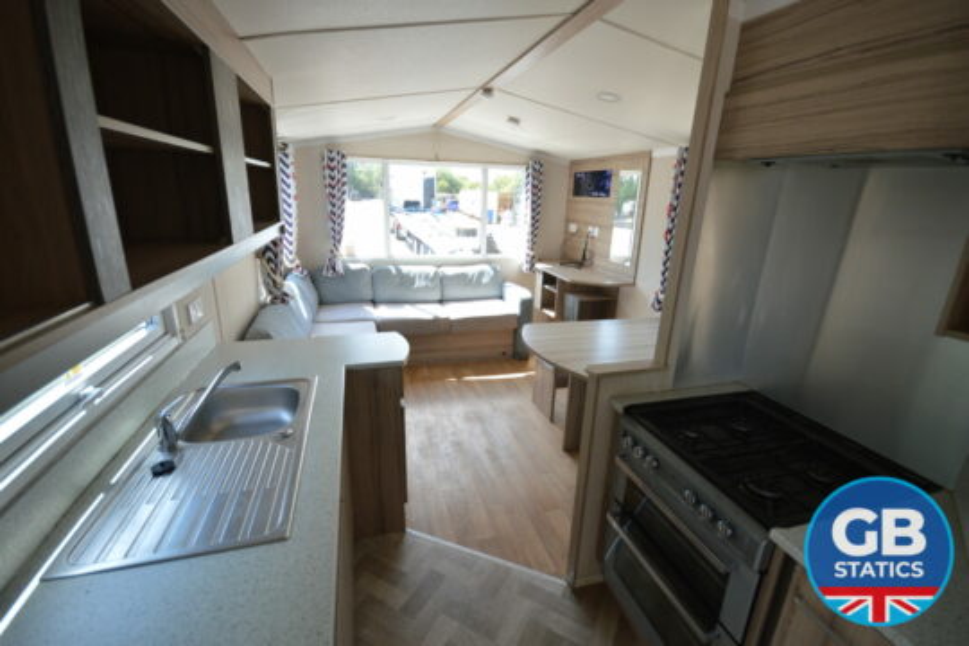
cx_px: 484
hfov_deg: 100.4
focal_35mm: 15
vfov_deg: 77.3
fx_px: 404
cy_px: 323
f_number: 5.6
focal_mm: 10
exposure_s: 1/125
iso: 360
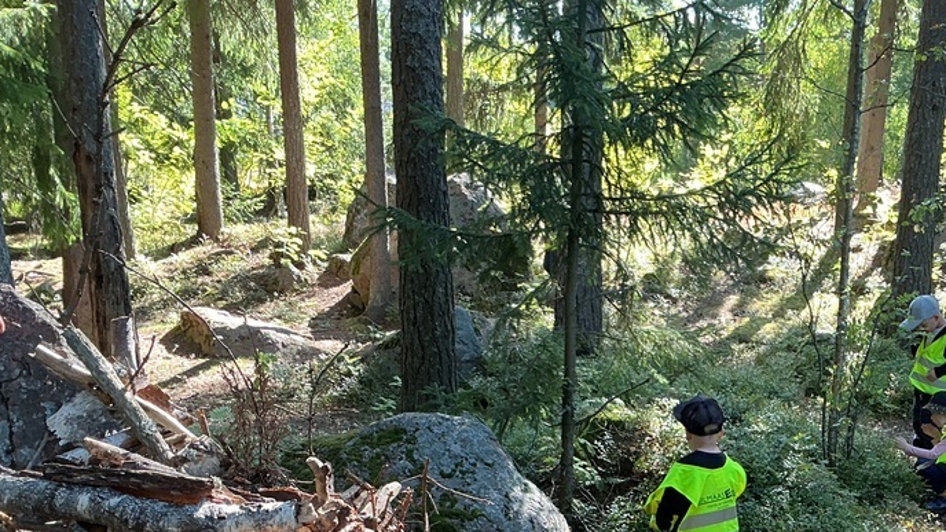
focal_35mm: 49
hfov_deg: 41.7
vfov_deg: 23.5
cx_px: 615
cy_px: 517
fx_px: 1229
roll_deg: -1.7
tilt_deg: -18.2
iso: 50
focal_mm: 3
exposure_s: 1/120
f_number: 1.8
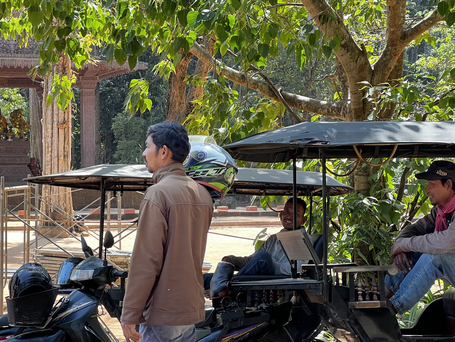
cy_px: 200
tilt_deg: -0.3
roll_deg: +1.1
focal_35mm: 106
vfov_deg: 14.0
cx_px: 197
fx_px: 1394
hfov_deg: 18.5
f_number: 2.8
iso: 32
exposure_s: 1/99
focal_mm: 9
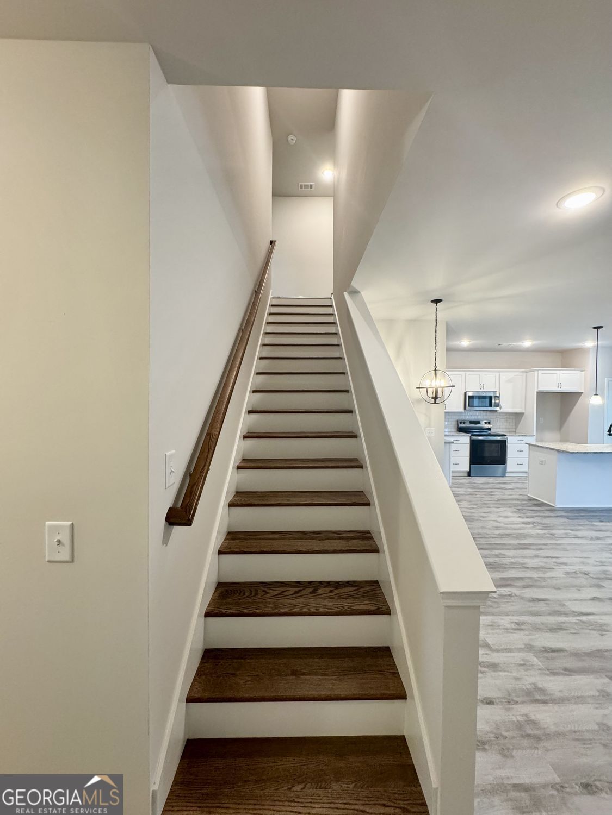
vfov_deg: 102.1
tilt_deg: -1.1
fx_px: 330
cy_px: 408
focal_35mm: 14
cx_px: 306
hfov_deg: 85.7
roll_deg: +0.3
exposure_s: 1/60
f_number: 2.2
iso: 320
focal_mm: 2.22
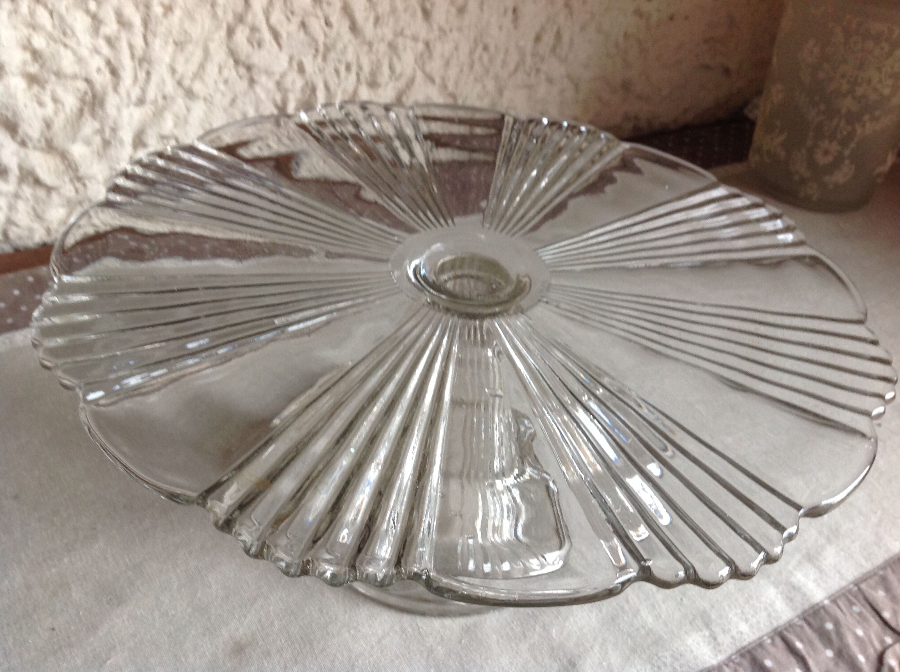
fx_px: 909
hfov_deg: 52.7
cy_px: 336
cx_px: 450
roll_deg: -6.5
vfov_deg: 40.6
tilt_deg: -37.6
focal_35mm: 35
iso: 100
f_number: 2.4
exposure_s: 1/15
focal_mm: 4.28
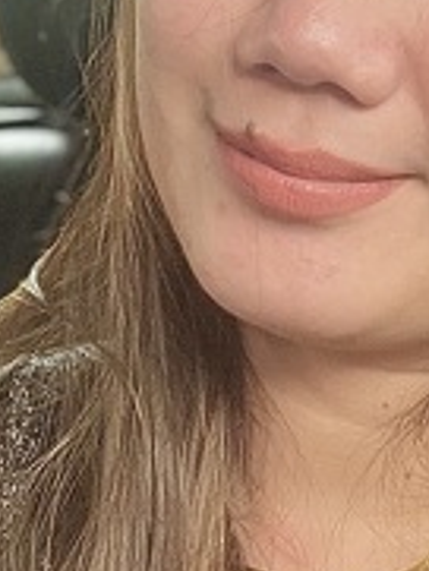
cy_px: 47
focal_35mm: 116
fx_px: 1915
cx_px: 462
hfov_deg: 12.6
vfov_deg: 16.7
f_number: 2.2
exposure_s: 1/72
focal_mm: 2.71
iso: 100
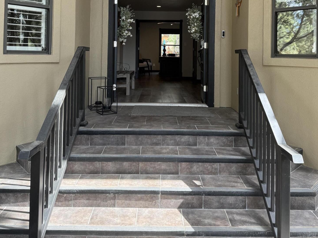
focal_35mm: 33
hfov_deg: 55.4
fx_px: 303
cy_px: 48
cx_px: 159
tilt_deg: +1.5
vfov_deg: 41.2
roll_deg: -1.4
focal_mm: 6.76
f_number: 1.78
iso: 100
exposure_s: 1/269
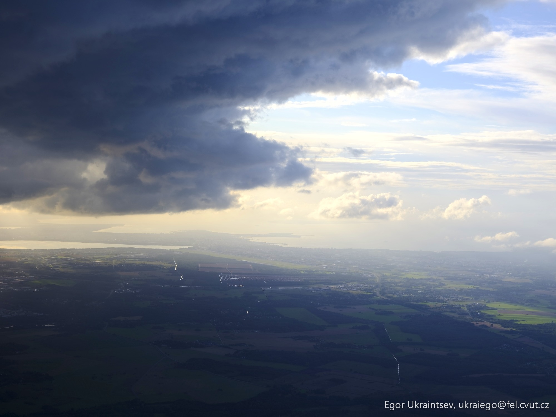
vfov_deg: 26.6
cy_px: 208
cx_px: 278
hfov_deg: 34.9
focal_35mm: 55
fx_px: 883
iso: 100
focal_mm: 70
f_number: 5.6
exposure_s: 1/280
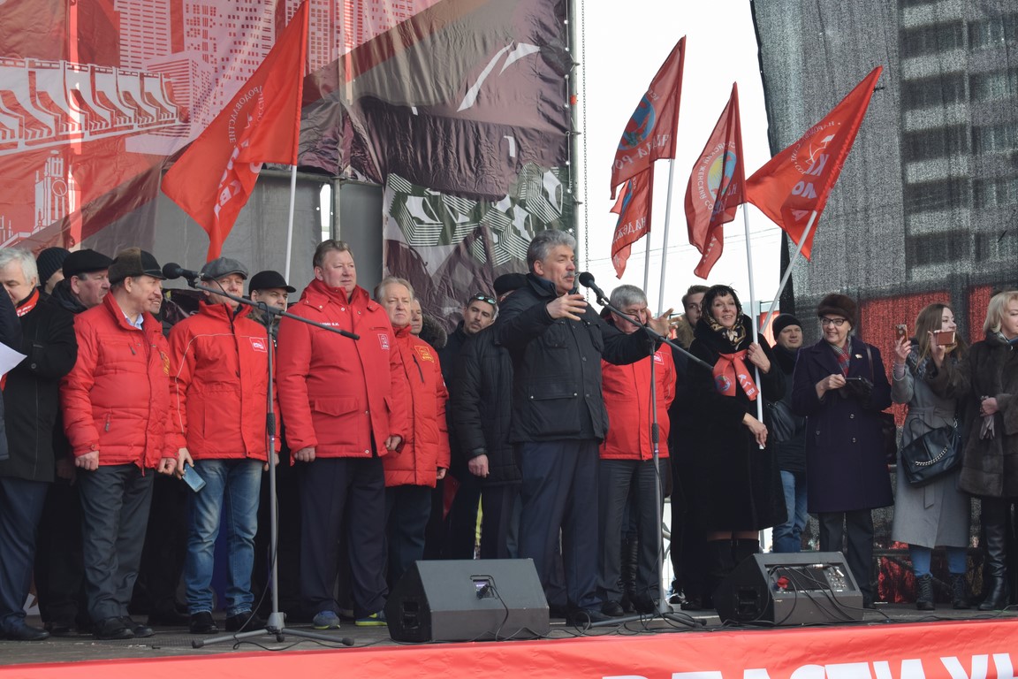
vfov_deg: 16.6
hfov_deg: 24.6
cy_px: 340
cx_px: 509
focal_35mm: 82
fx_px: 2333
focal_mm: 55
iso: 400
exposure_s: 1/250
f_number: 8
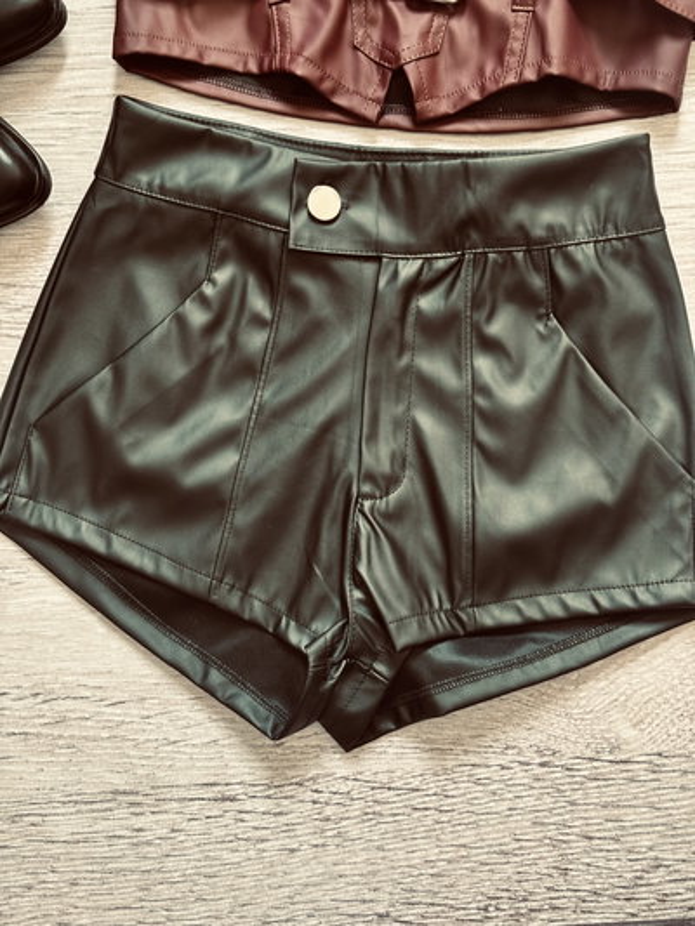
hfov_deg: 28.0
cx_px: 348
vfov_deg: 36.8
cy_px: 463
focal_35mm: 52
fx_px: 1391
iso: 160
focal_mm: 5.96
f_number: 1.6
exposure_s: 1/40
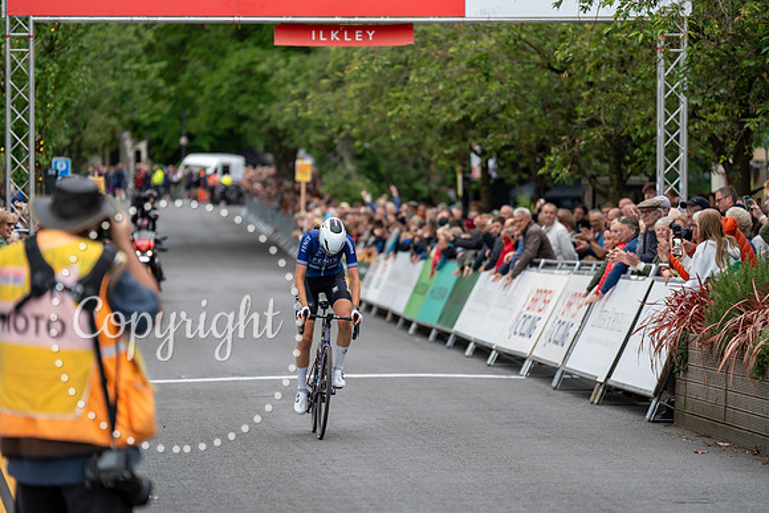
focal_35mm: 165
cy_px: 256
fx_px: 3525
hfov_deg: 12.4
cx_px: 384
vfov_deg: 8.3
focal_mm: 165
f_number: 2.8
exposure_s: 1/800
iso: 1000
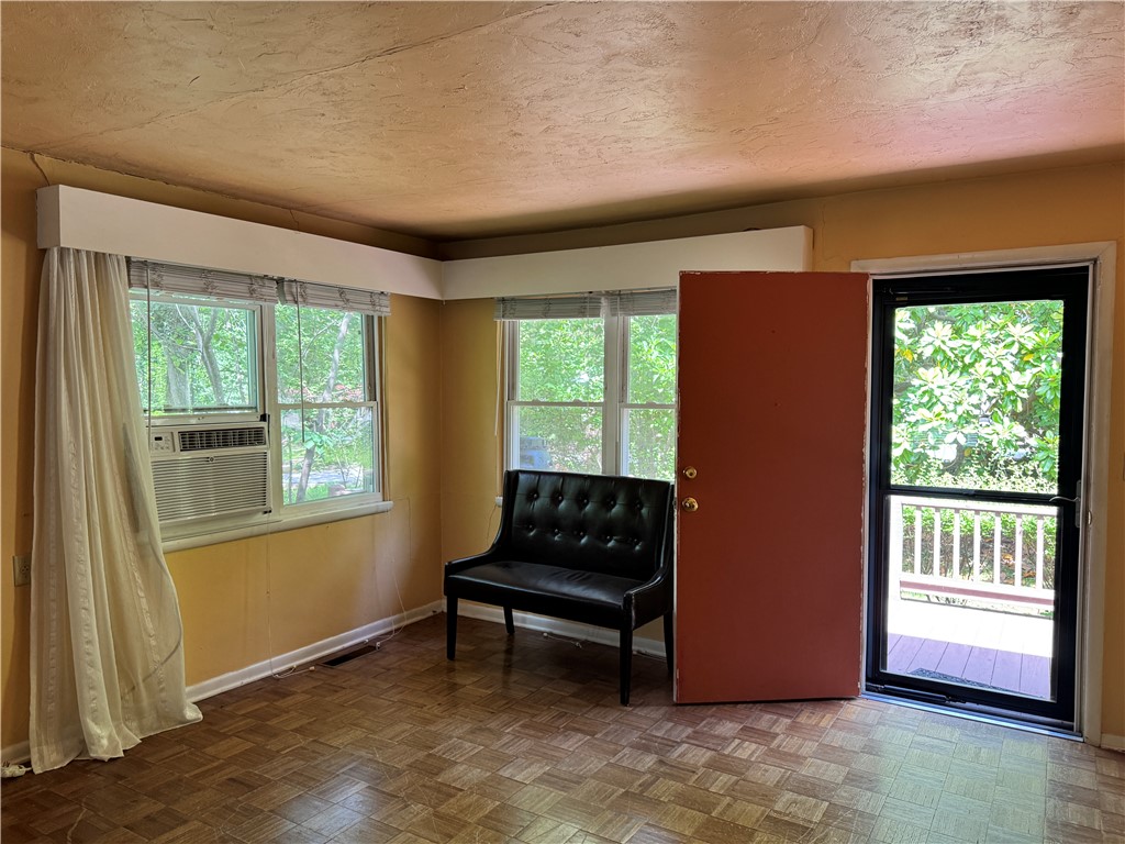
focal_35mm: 24
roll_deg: -1.4
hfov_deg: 71.6
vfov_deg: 56.8
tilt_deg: -2.2
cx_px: 562
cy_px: 422
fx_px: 780
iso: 200
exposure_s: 1/121
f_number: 1.78
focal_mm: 6.76
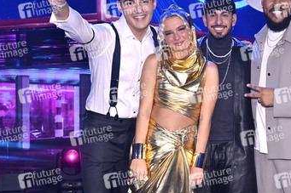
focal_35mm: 37
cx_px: 188
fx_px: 299
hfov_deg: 51.2
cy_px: 72
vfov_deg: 35.7
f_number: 4.5
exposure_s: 1/200
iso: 640
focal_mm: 28
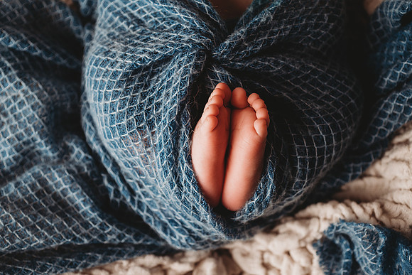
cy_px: 138
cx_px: 206
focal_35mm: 52
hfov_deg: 38.2
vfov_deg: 26.0
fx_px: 595
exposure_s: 1/160
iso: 100
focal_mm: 52
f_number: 4
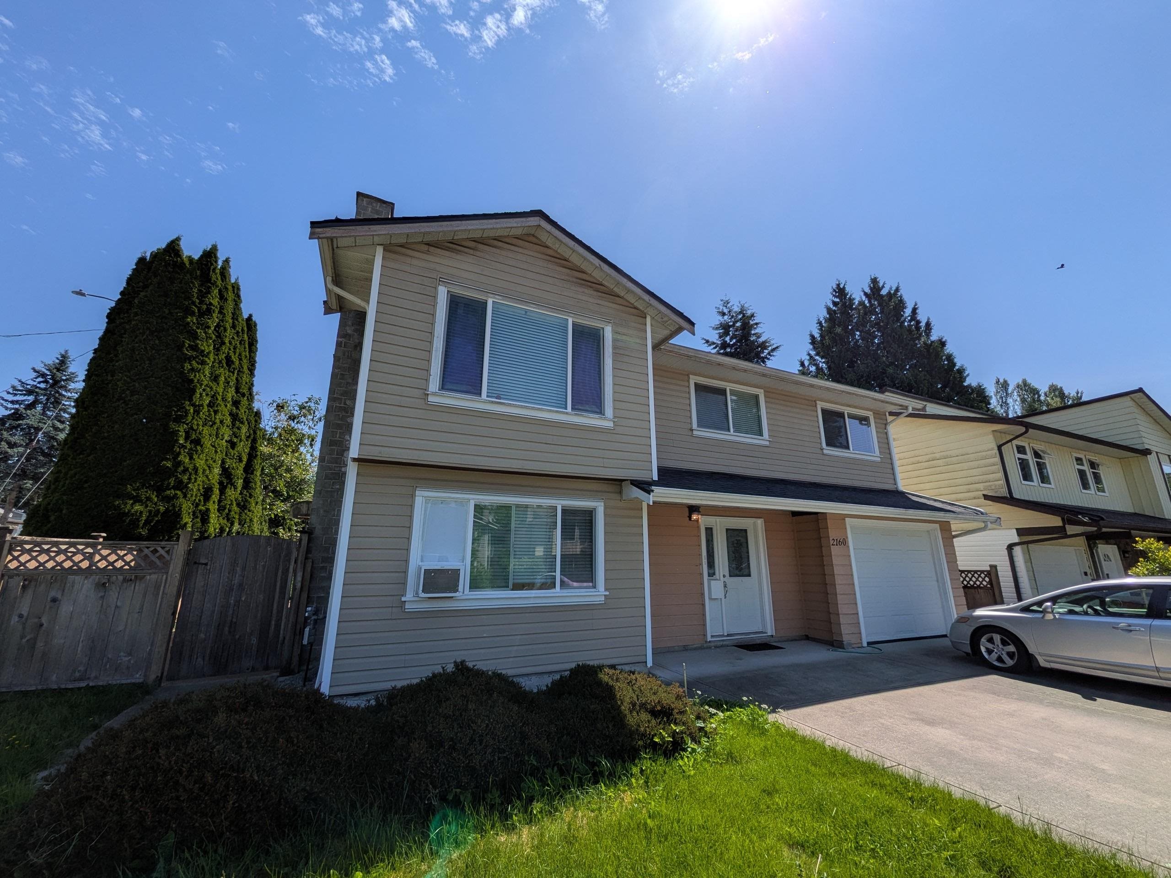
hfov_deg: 102.1
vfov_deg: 85.7
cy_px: 439
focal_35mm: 14
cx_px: 586
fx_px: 474
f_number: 2.2
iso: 52
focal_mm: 1.85
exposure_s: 1/3012
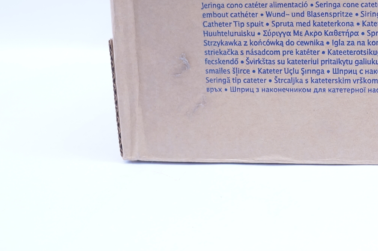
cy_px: 22
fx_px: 692
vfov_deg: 20.1
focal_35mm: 66
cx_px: 427
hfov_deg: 27.6
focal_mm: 18
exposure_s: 1/100
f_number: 4.5
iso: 800
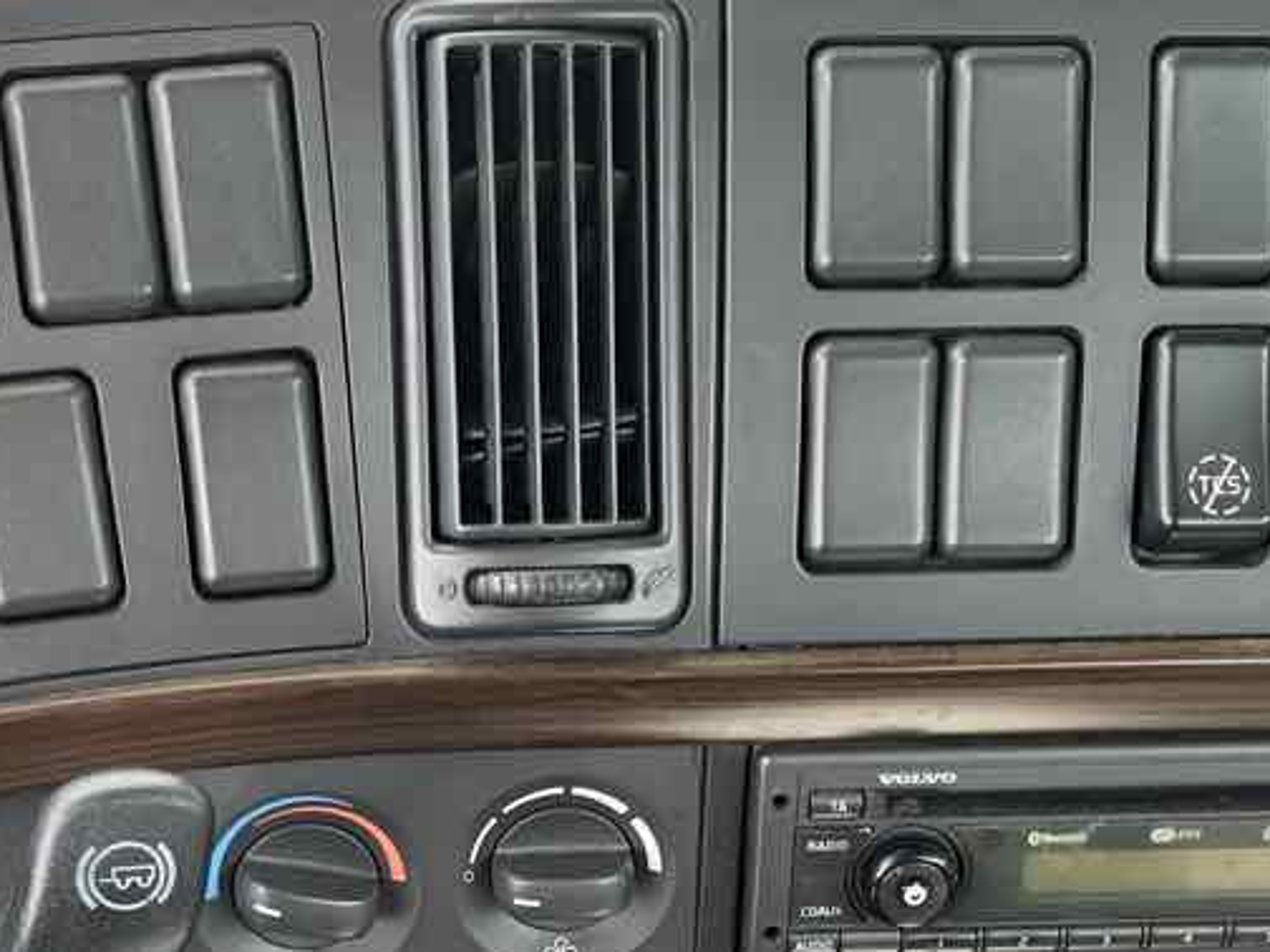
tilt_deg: -40.4
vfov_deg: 22.7
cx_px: 522
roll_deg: -1.2
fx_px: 2311
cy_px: 851
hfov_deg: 30.7
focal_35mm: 63
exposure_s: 1/112
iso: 100
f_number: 1.8
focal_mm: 4.25
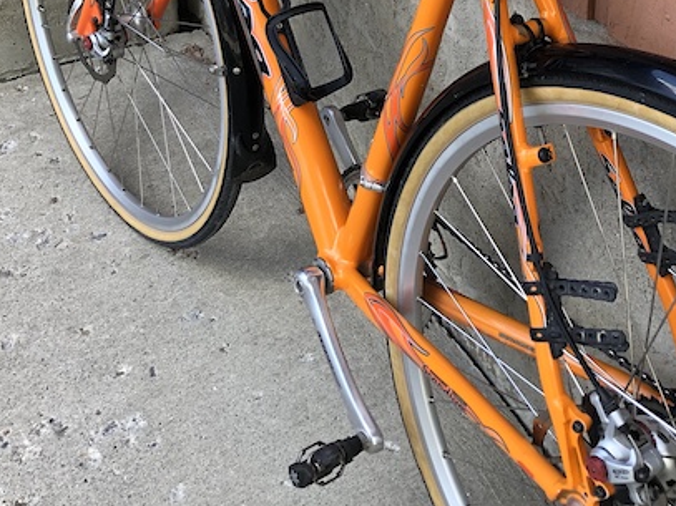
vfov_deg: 25.4
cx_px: 417
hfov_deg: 34.8
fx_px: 1074
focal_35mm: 55
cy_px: 12
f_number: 1.8
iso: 20
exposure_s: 1/136
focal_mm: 4
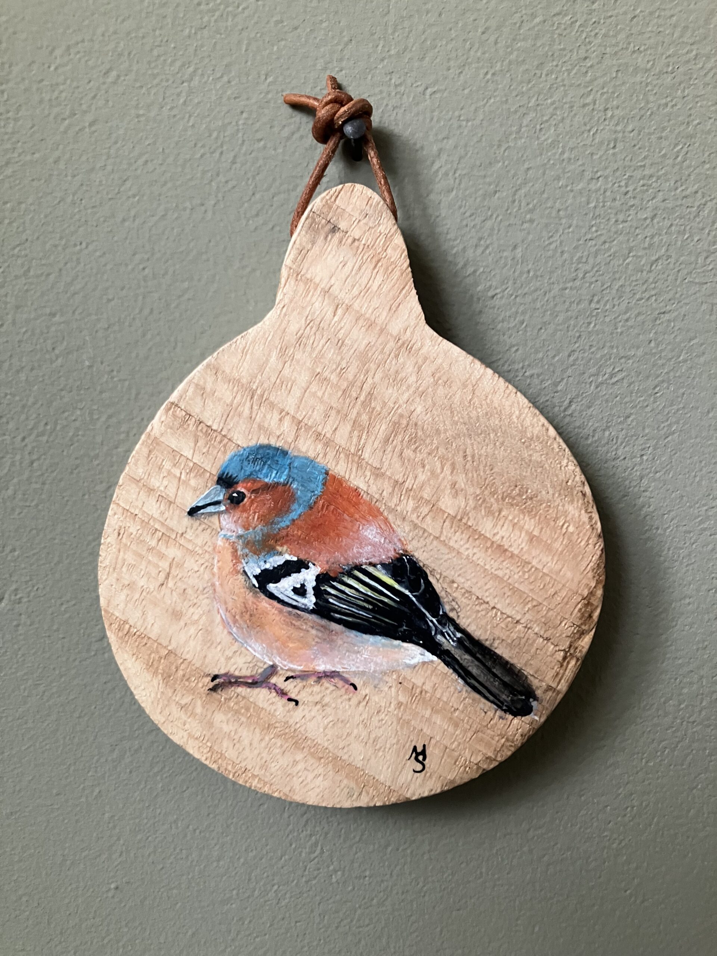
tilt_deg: -6.0
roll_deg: -1.1
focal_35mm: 28
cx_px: 358
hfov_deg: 49.7
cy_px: 478
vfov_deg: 63.4
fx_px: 773
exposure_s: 1/60
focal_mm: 3.99
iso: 250
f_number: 1.8
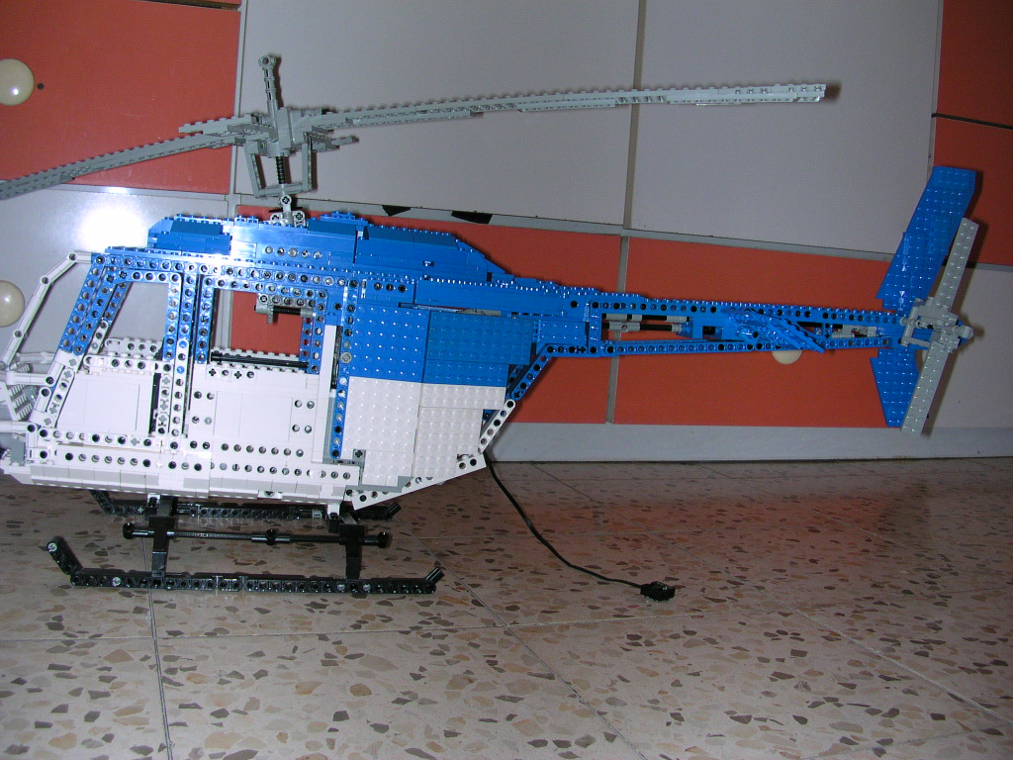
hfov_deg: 50.1
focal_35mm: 37
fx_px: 1083
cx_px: 506
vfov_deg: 38.7
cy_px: 380
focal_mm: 5.6
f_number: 2.7
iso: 100
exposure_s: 1/60
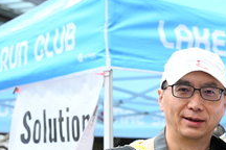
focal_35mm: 122
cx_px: 267
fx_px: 766
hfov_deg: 16.2
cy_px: 188
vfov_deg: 11.0
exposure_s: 1/400
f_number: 4
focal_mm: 48
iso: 3200
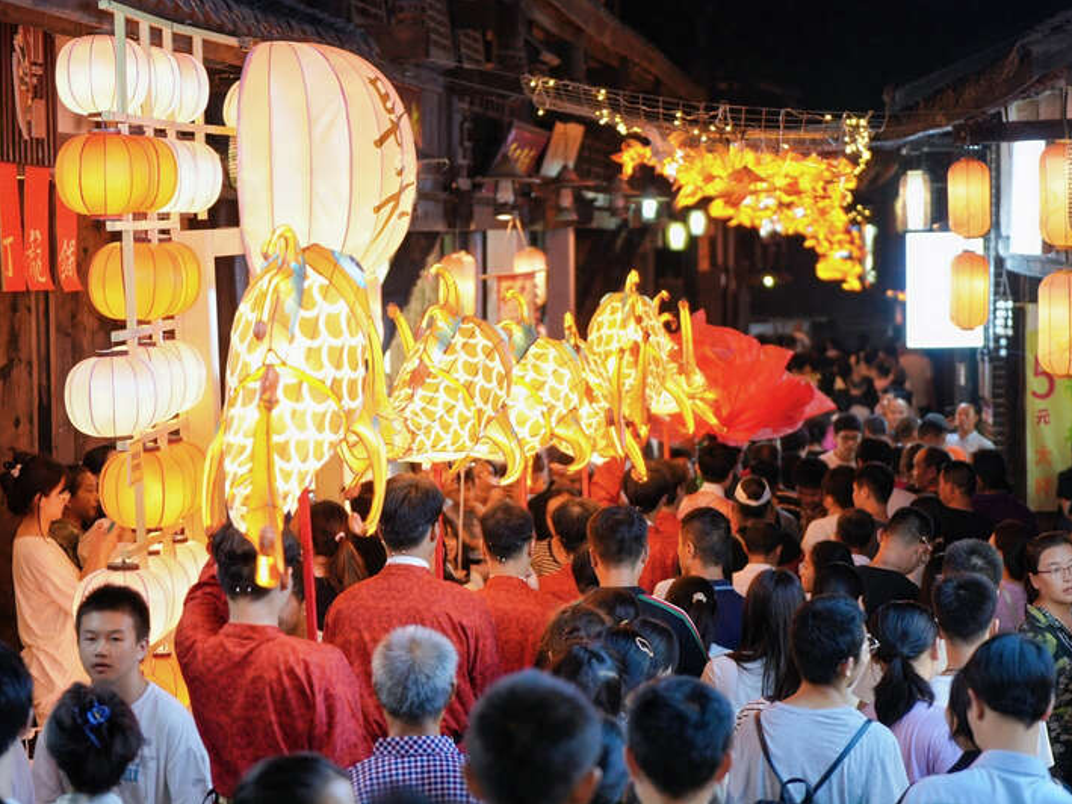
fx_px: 2354
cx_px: 603
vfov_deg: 19.4
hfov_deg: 25.6
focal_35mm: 76
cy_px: 402
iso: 1250
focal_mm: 70
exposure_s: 1/100
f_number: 2.8
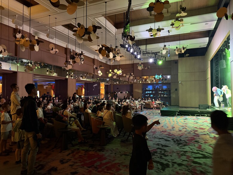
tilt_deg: +1.9
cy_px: 88
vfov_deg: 56.8
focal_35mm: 24
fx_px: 162
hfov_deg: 71.6
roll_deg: +0.8
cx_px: 116
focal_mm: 6.76
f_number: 1.78
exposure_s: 1/30
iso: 1250
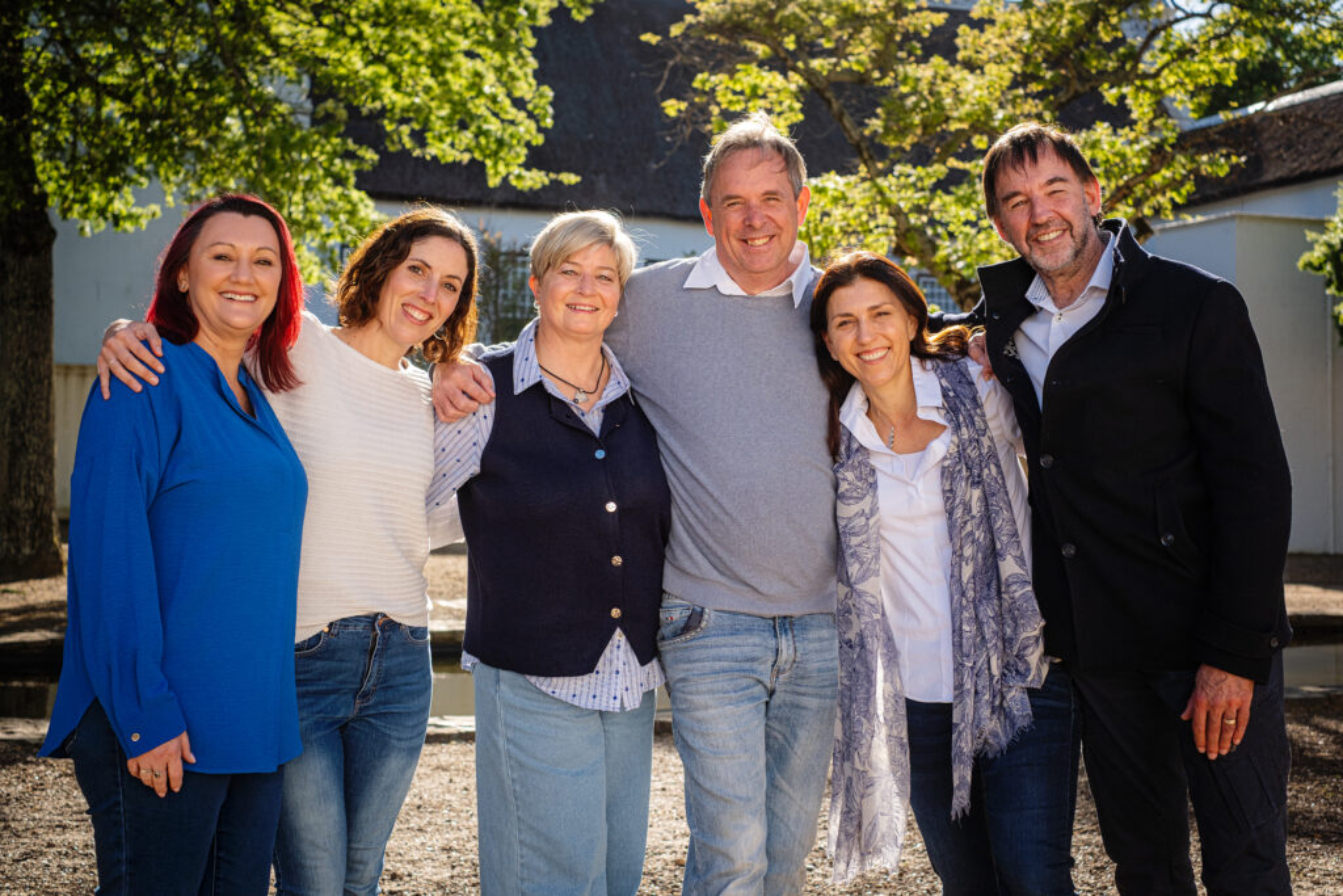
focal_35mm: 53
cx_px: 672
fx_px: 1977
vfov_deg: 25.5
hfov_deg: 37.5
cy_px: 448
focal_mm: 35
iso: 250
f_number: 4
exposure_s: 1/800
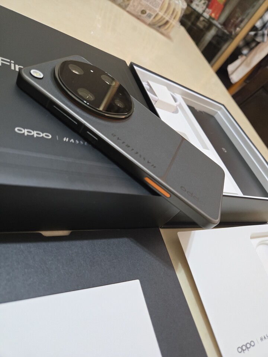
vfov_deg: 73.9
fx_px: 237
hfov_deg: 58.9
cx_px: 134
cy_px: 178
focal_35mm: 23
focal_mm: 5.4
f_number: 1.8
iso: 500
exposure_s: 1/120
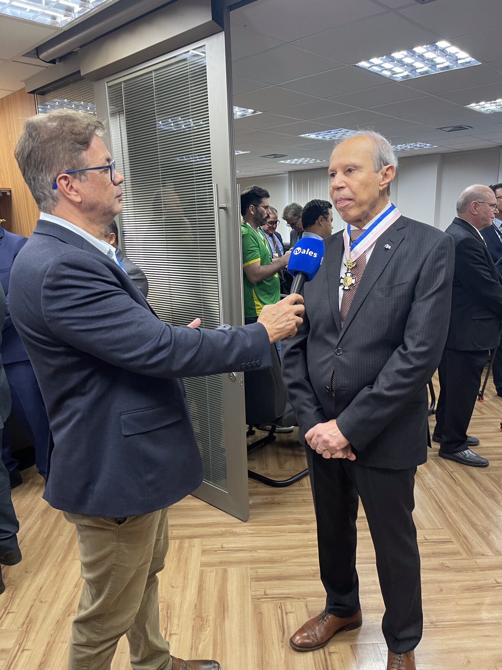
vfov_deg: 69.4
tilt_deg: -13.3
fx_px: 483
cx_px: 251
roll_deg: +2.5
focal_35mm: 25
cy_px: 335
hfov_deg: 54.9
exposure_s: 1/60
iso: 100
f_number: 1.6
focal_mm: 5.1
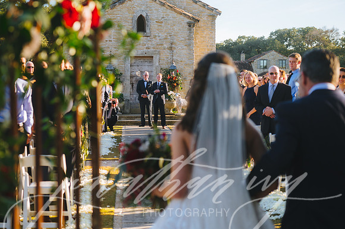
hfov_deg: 25.3
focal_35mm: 80
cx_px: 153
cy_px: 100
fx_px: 769
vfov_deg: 17.0
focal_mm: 70
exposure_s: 1/640
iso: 100
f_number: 3.5
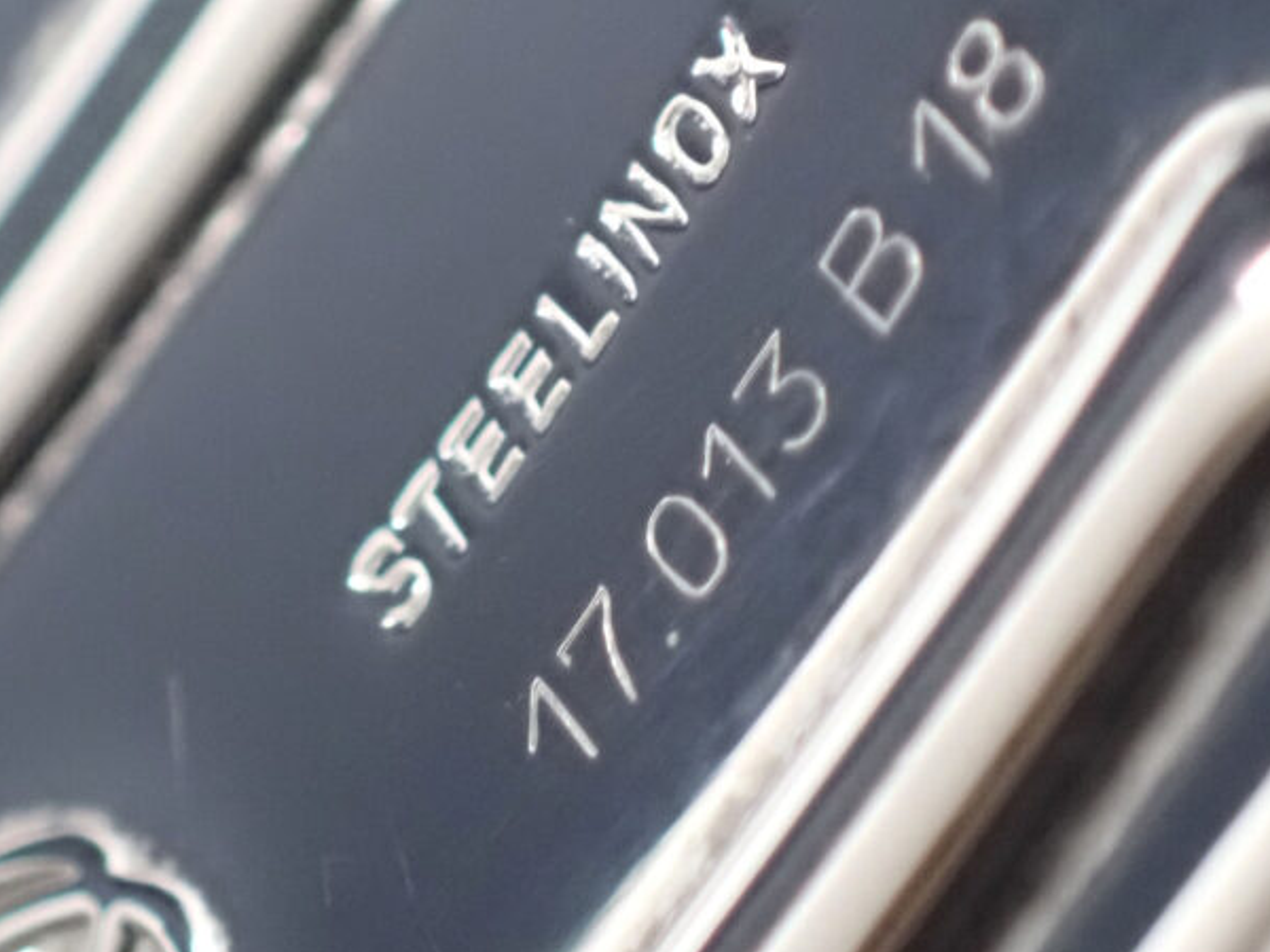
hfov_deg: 9.9
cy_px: 87
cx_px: 690
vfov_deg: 7.4
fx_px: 7338
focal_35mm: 200
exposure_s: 1/40
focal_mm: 18
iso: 1600
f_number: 4.9
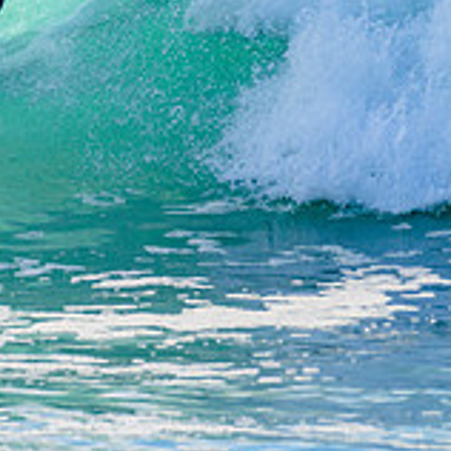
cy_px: -77
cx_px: -172
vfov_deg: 0.9
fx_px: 28154
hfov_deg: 0.9
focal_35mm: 1910
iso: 220
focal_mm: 500
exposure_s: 1/2000
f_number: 5.6
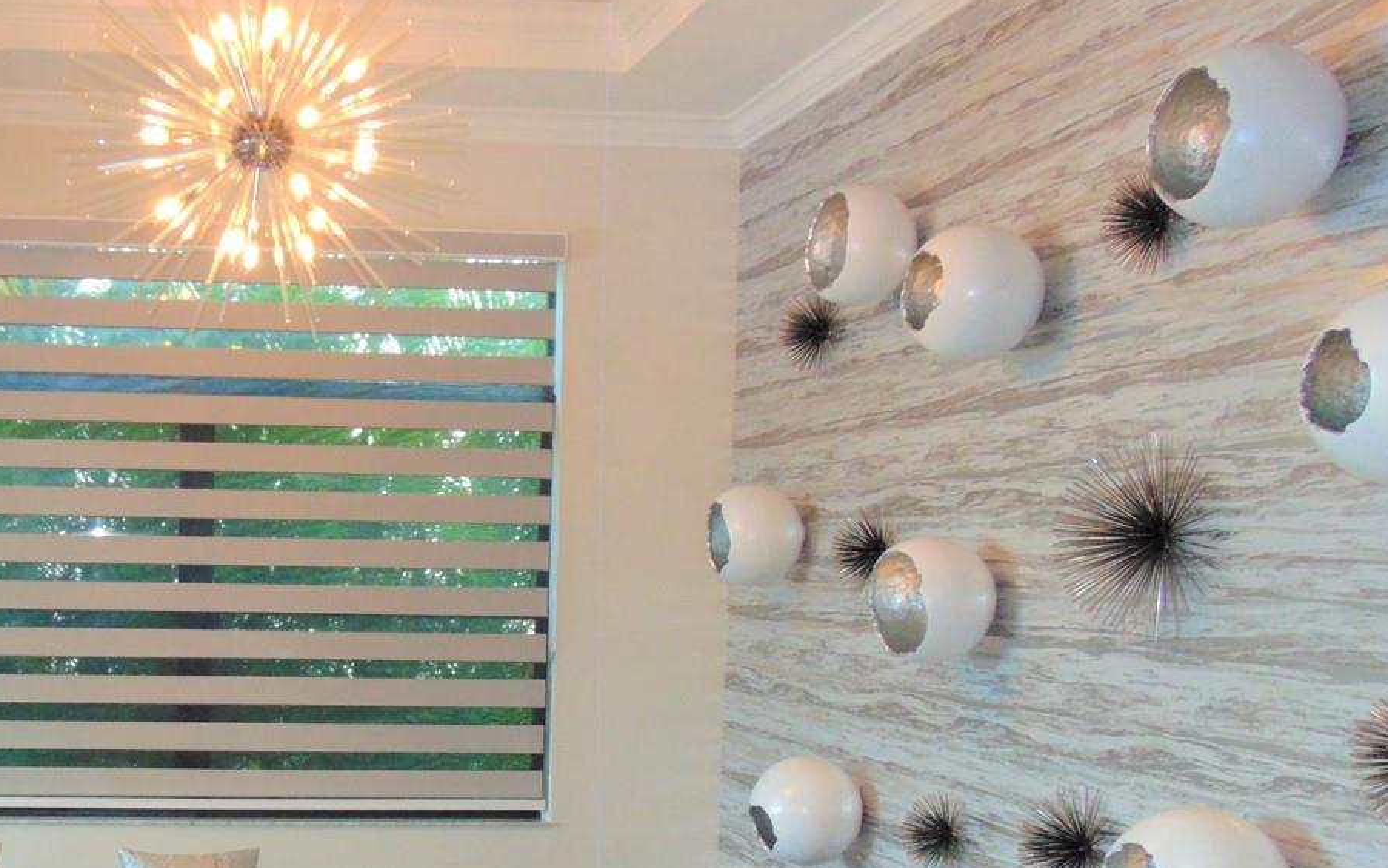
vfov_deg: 26.8
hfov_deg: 40.7
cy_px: 717
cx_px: 262
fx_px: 1778
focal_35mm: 47
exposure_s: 1/30
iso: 200
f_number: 3
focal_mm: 4.5
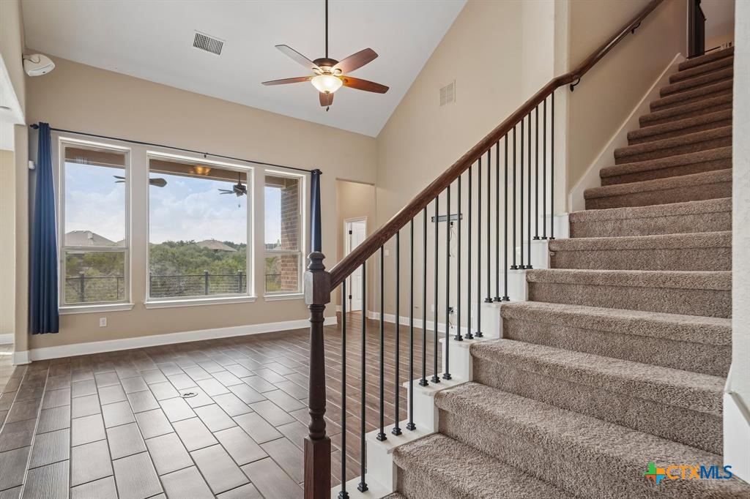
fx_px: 375
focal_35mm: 18
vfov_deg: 67.3
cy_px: 250
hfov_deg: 90.0
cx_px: 375
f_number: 8
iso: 500
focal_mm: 18
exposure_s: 1/40
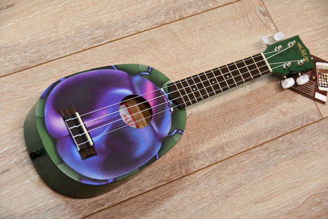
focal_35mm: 105
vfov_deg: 13.0
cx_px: 164
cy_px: 110
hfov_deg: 19.5
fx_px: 956
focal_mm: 70
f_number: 5
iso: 2800
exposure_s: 1/125
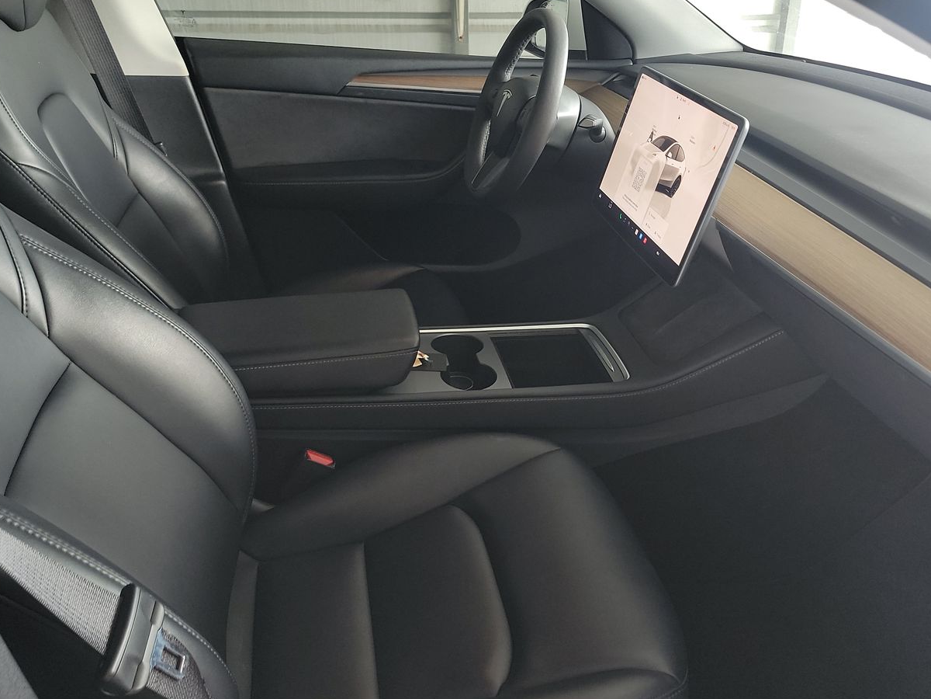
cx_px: 510
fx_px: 861
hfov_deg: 56.7
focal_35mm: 32
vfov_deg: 44.2
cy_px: 336
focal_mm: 6.7
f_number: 1.8
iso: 179
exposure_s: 1/59
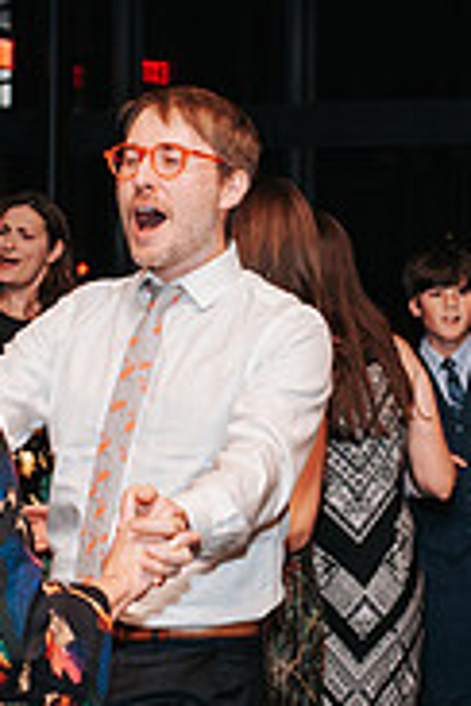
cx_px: 268
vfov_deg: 15.9
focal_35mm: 129
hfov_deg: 10.6
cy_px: 421
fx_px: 2531
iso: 1000
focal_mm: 35
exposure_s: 1/200
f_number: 3.5
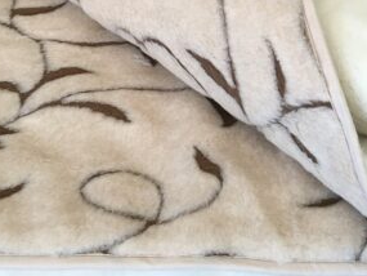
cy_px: 19
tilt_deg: -46.6
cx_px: 210
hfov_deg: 31.6
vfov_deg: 23.3
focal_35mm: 61
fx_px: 647
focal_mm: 4.15
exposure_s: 1/33
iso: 50
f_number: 2.2
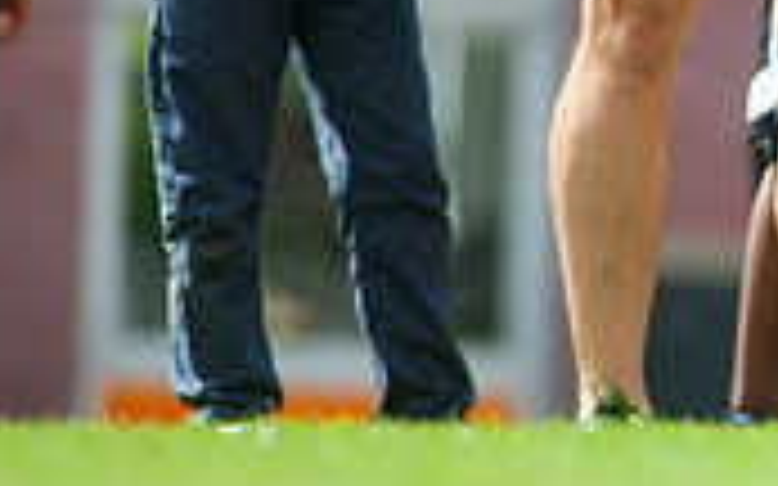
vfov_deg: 1.3
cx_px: 976
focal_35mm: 1027
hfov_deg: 2.0
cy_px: -353
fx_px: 21768
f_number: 5.6
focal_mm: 300
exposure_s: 1/1600
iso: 400
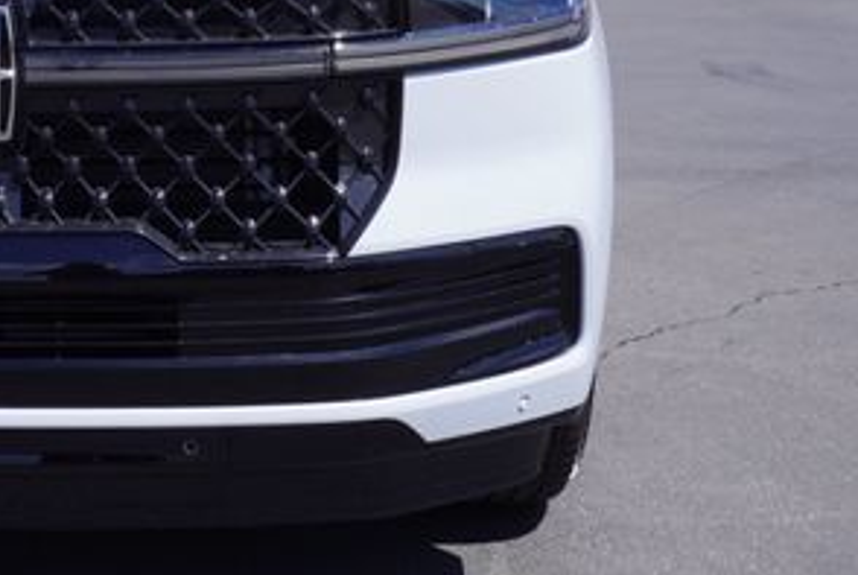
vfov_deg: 15.4
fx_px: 2103
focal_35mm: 88
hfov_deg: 22.3
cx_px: 23
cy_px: 82
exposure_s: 1/125
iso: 100
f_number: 11
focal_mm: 27
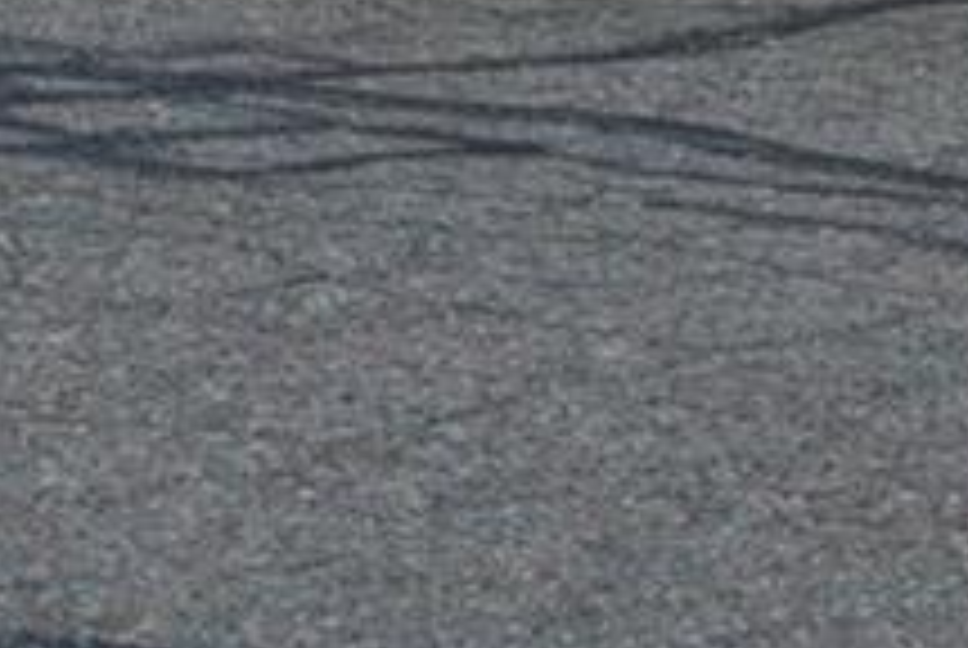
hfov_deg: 6.1
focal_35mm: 312
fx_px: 8401
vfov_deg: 4.2
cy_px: -1629
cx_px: 2836
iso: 400
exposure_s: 1/4
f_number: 8
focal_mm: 42
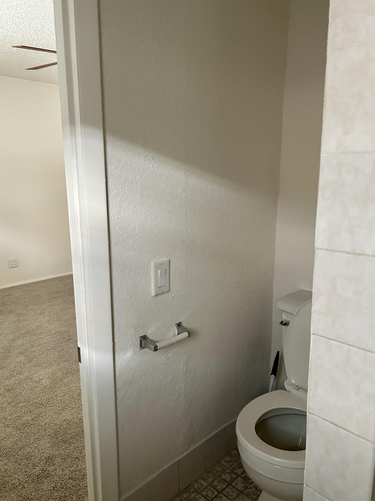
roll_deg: -1.4
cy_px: 250
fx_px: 376
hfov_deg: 53.0
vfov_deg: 67.3
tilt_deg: -12.7
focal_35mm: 26
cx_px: 188
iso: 500
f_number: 1.5
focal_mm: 5.7
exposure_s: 1/60
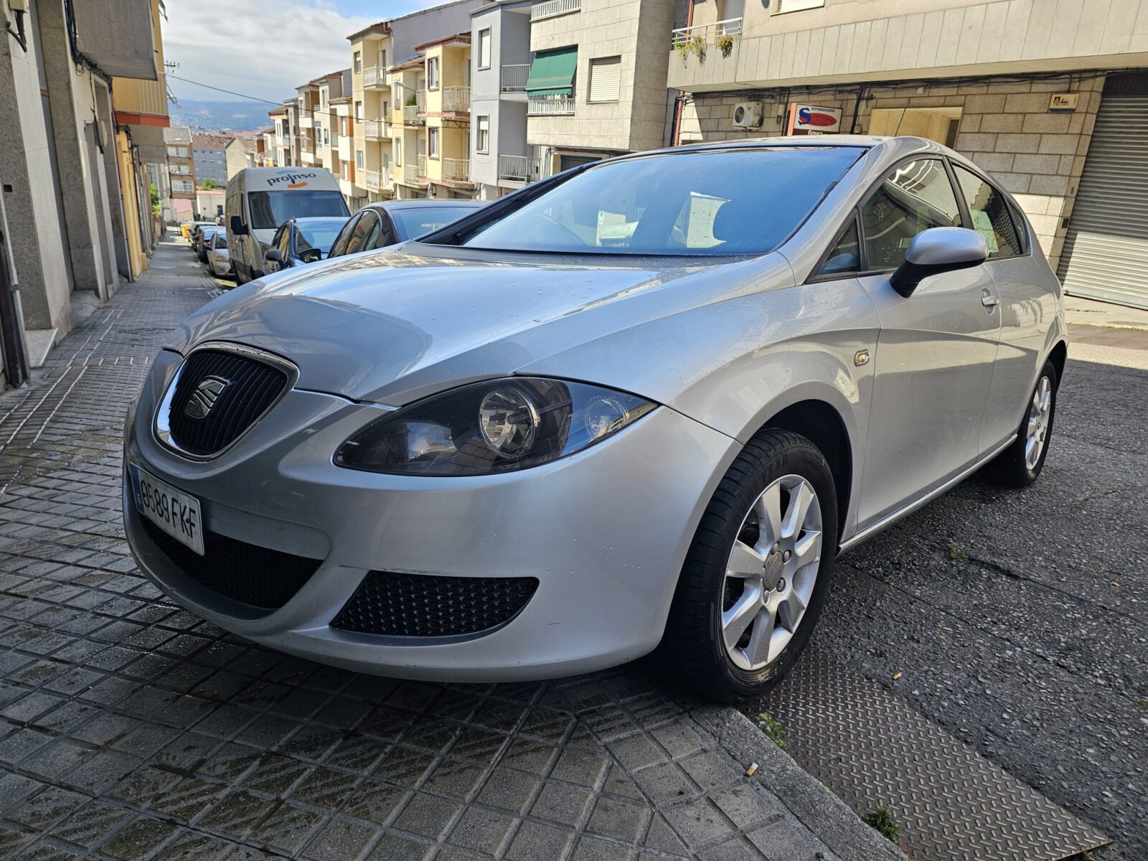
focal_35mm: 23
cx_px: 574
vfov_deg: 58.9
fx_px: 763
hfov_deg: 73.9
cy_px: 430
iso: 10
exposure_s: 1/256
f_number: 1.7
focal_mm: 6.3
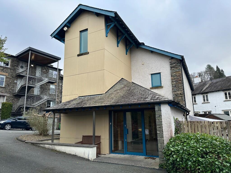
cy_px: 86
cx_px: 116
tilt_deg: +12.0
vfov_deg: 56.8
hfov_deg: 71.6
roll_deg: +1.0
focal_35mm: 24
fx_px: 160
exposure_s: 1/529
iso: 80
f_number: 1.78
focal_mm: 6.86
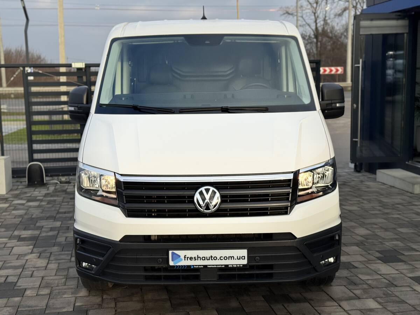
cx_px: 210
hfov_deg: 39.7
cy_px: 158
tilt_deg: -7.9
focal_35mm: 48
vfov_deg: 30.3
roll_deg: +0.5
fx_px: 582
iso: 64
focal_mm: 6.76
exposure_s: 1/2717
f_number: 1.78
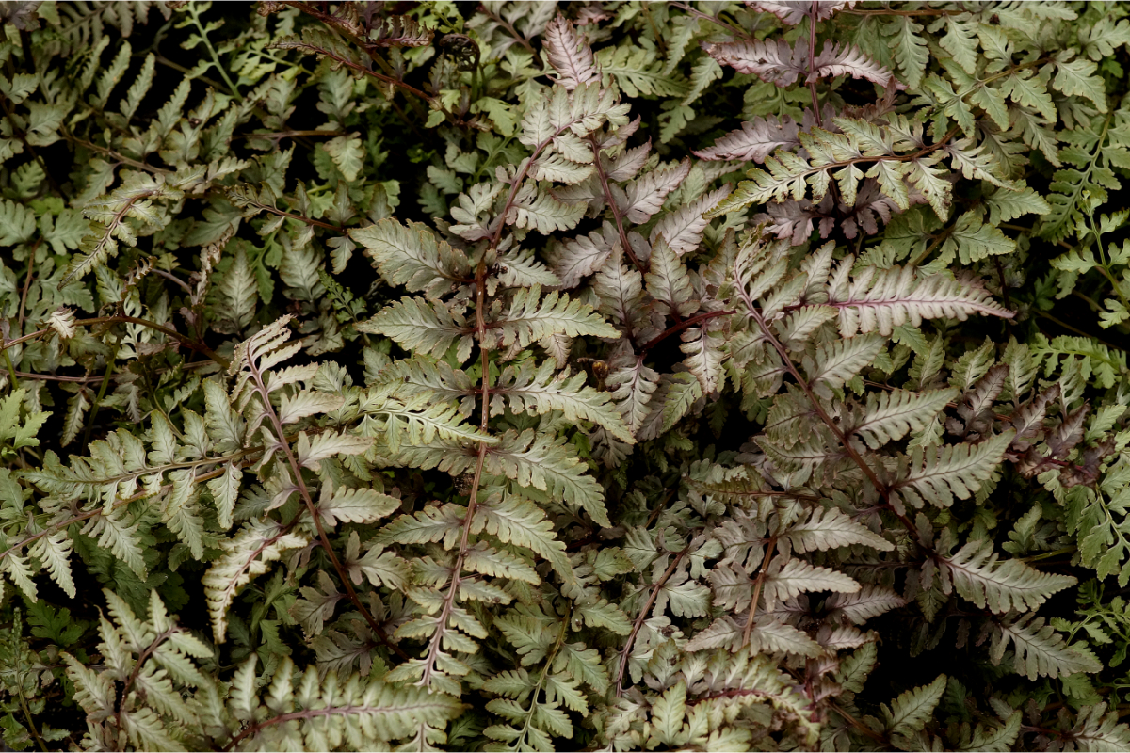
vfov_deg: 9.1
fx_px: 4708
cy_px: 376
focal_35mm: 150
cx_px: 565
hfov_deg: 13.7
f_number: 8
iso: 800
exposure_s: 1/160
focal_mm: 100
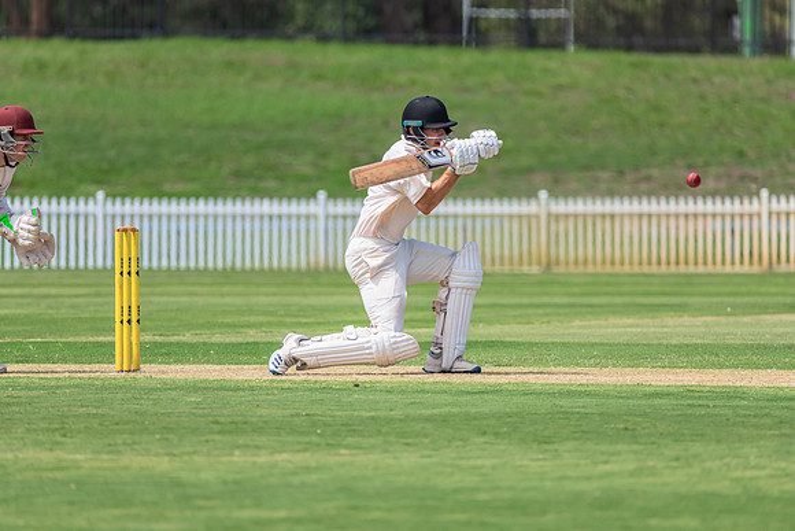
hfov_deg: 4.0
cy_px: 262
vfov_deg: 2.7
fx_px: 11250
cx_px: 397
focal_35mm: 509
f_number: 7.1
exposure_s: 1/1600
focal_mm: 500
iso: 640
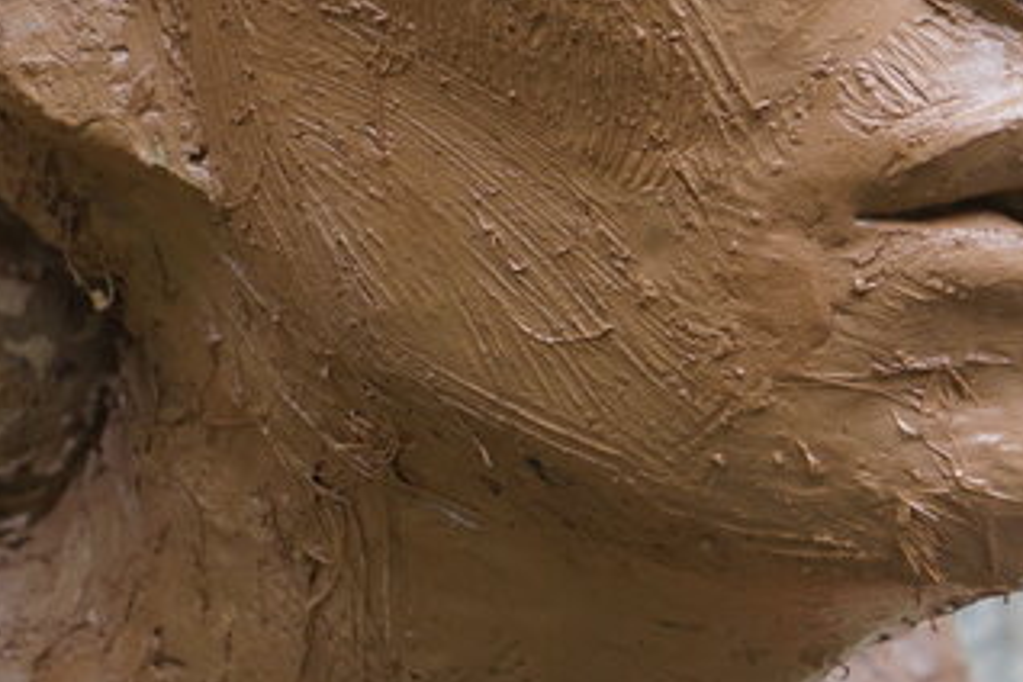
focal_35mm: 264
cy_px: 100
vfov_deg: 5.2
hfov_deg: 7.8
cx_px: 154
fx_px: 7501
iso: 640
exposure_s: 1/160
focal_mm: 70
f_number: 5.6
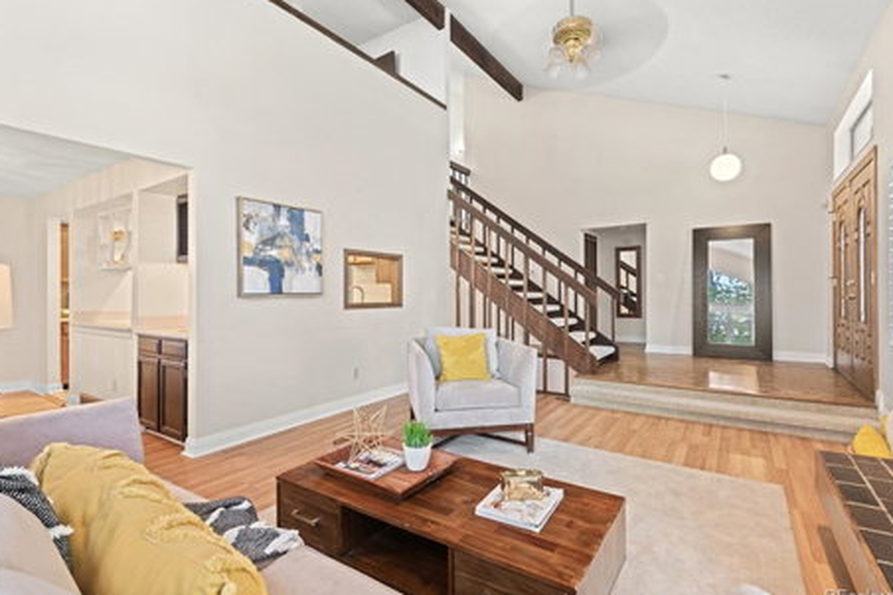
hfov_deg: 93.3
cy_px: 293
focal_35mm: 17
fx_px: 422
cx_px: 446
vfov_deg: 70.4
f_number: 9
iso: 640
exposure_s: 1.6
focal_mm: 16
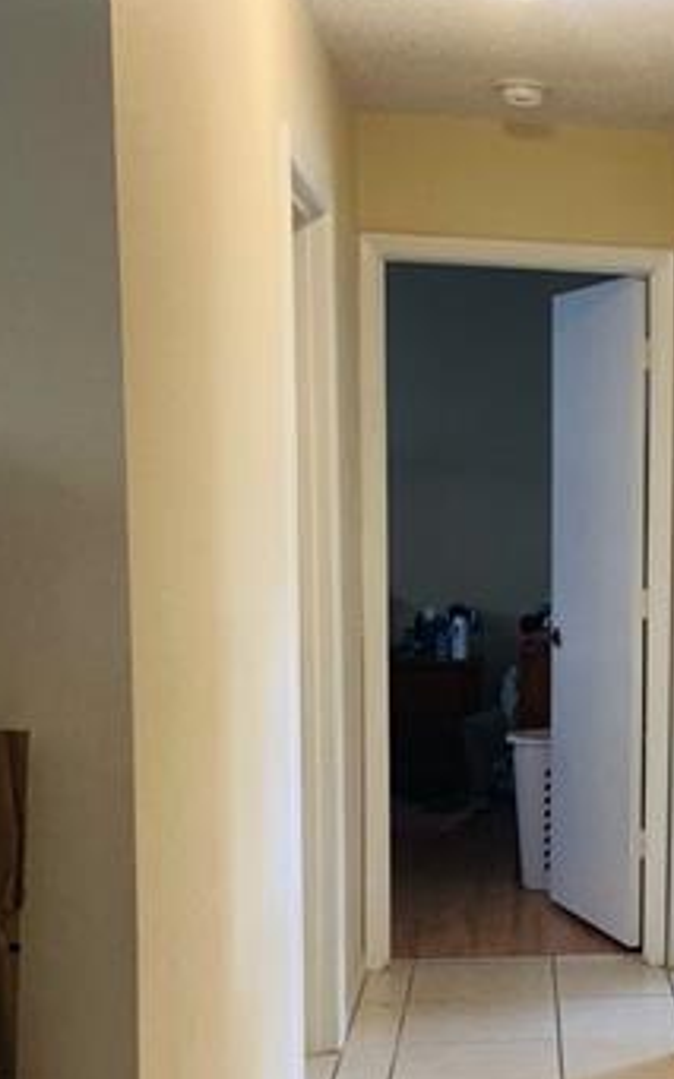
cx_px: 820
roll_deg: -1.3
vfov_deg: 32.6
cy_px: 737
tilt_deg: -6.5
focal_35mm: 62
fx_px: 1823
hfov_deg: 19.6
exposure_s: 1/60
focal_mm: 4.25
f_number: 1.8
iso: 200
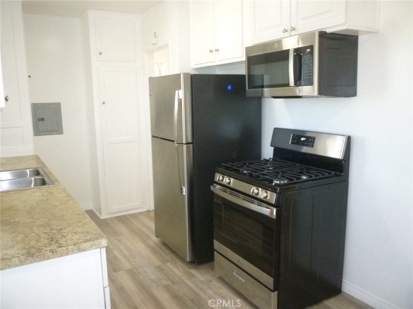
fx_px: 346
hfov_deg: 61.7
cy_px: 154
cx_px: 206
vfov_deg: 48.2
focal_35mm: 29
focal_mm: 5.2
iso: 400
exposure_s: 1/40
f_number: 3.3
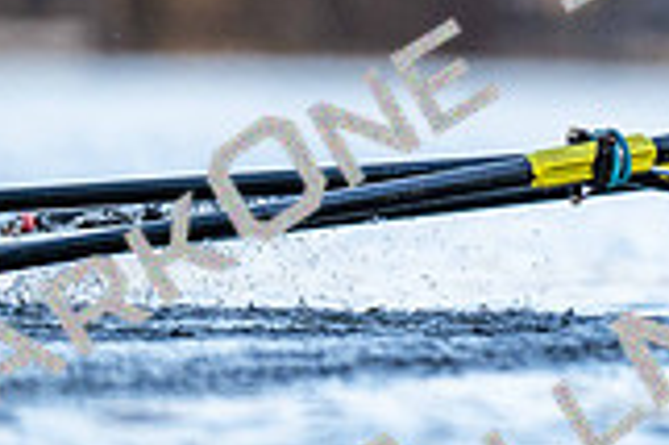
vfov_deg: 0.6
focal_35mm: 2161
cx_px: 1193
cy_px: -27
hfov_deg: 1.0
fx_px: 40117
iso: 1800
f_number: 4
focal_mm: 600
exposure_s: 1/2500
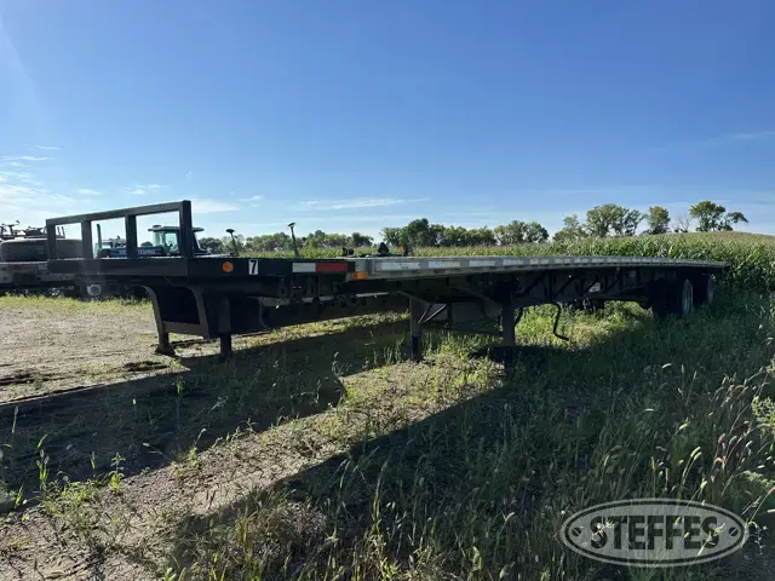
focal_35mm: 24
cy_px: 290
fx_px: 537
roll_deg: -1.2
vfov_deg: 56.8
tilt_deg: -3.7
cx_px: 388
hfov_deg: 71.6
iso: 80
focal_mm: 6.86
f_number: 1.78
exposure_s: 1/7042
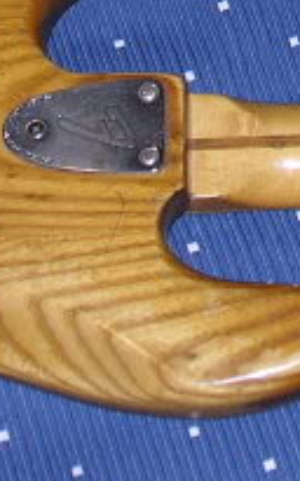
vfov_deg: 9.7
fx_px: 2775
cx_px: 455
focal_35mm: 212
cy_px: -131
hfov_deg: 6.1
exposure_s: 1/60.1
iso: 50
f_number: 2.9
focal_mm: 10.2
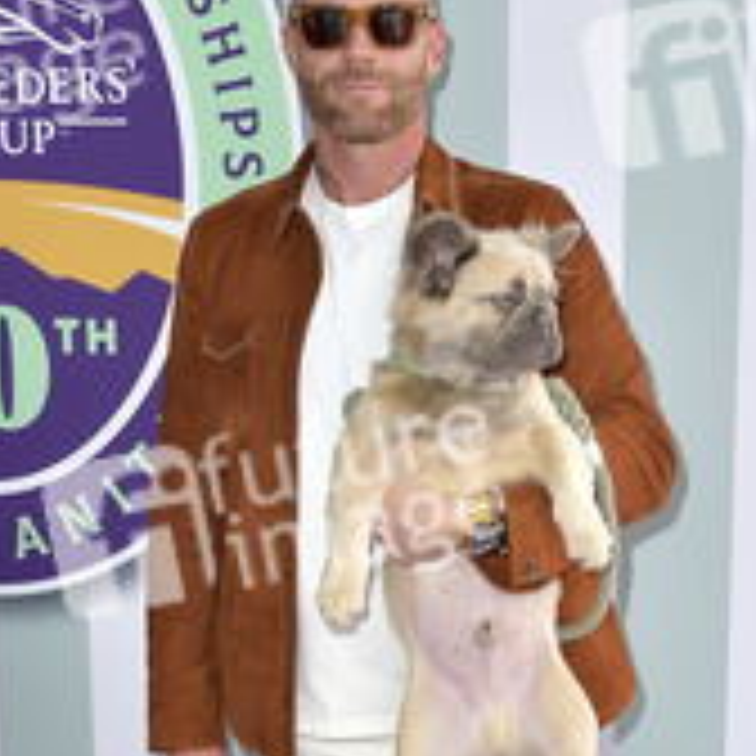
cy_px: 738
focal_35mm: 69
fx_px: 1705
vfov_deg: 24.0
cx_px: 407
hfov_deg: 25.0
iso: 250
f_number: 6.3
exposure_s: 1/250
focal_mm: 34
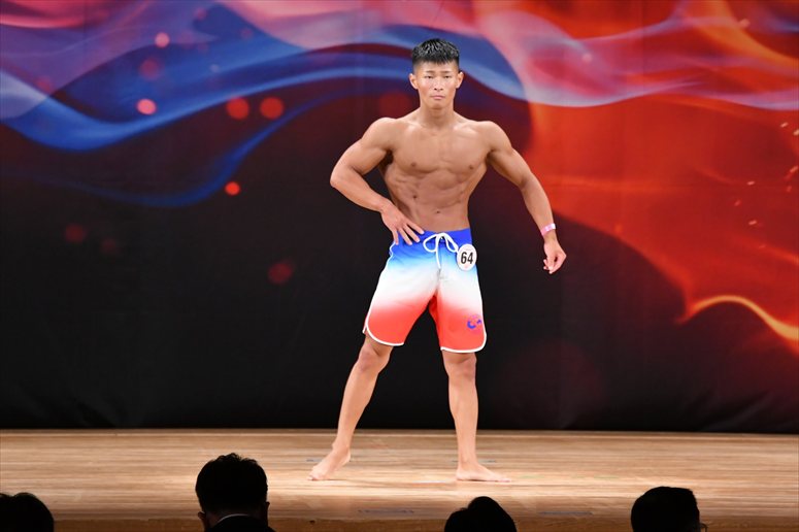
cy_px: 266
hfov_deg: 8.6
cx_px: 400
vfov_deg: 5.7
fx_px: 5324
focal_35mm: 240
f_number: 5.6
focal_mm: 160
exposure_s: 1/400
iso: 3200
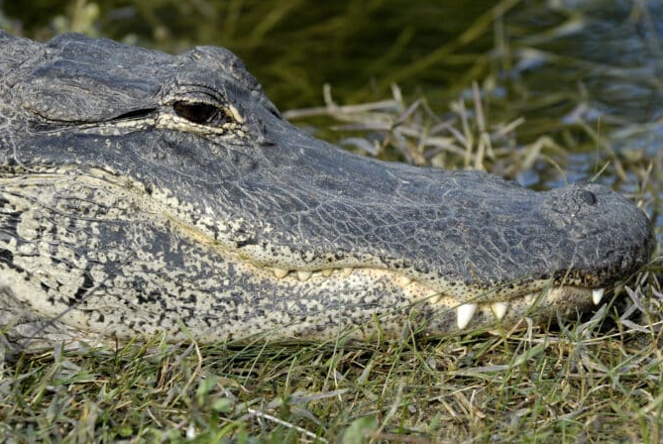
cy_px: 229
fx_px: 7616
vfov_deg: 3.3
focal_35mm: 413
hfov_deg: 5.0
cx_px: 337
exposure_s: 1/320
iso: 320
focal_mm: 240
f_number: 6.3
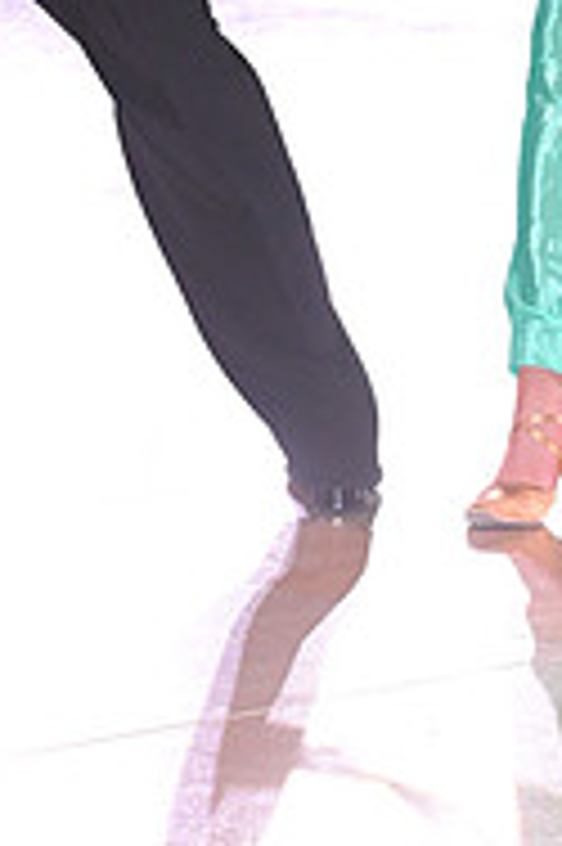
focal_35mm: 340
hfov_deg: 4.0
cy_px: -180
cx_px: 375
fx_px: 7976
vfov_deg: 6.0
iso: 2000
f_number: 5.6
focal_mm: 110
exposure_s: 1/200
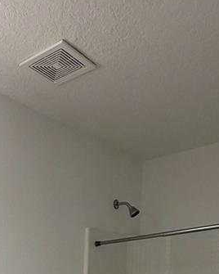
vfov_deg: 31.2
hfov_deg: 29.2
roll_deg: -0.1
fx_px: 397
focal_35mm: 49
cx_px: 10
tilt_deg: -6.4
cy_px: 338
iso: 100
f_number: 2.2
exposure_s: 1/120
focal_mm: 2.22
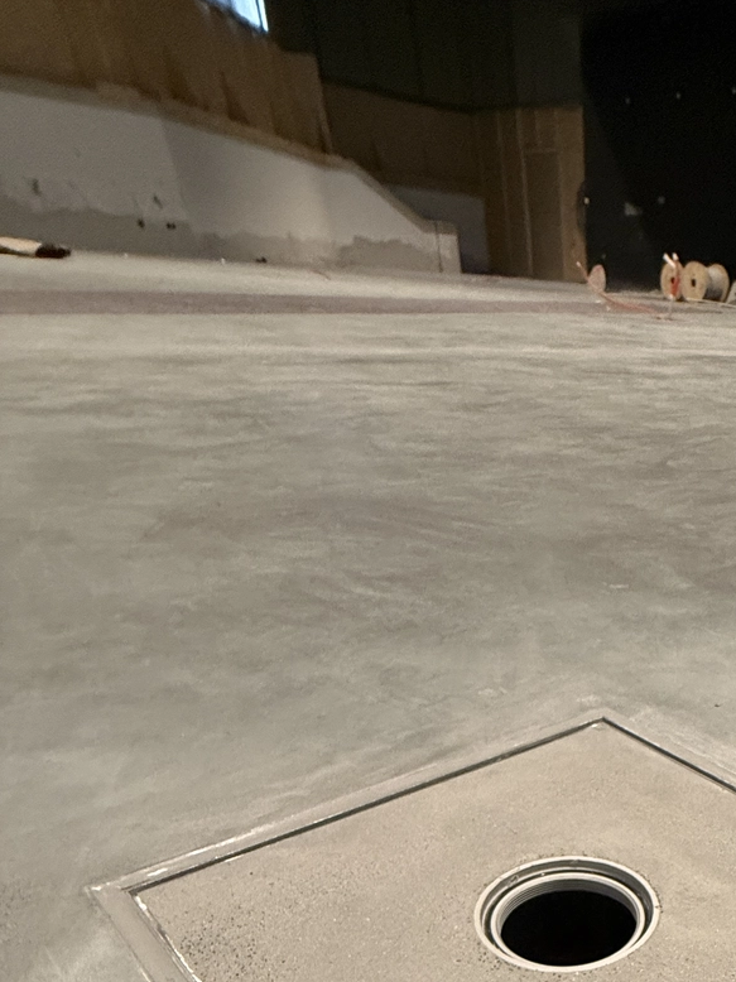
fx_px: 766
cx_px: 708
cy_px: 933
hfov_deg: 44.9
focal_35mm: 27
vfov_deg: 54.3
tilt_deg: -39.9
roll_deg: -6.3
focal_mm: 2.22
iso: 400
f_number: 2.2
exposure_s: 1/48
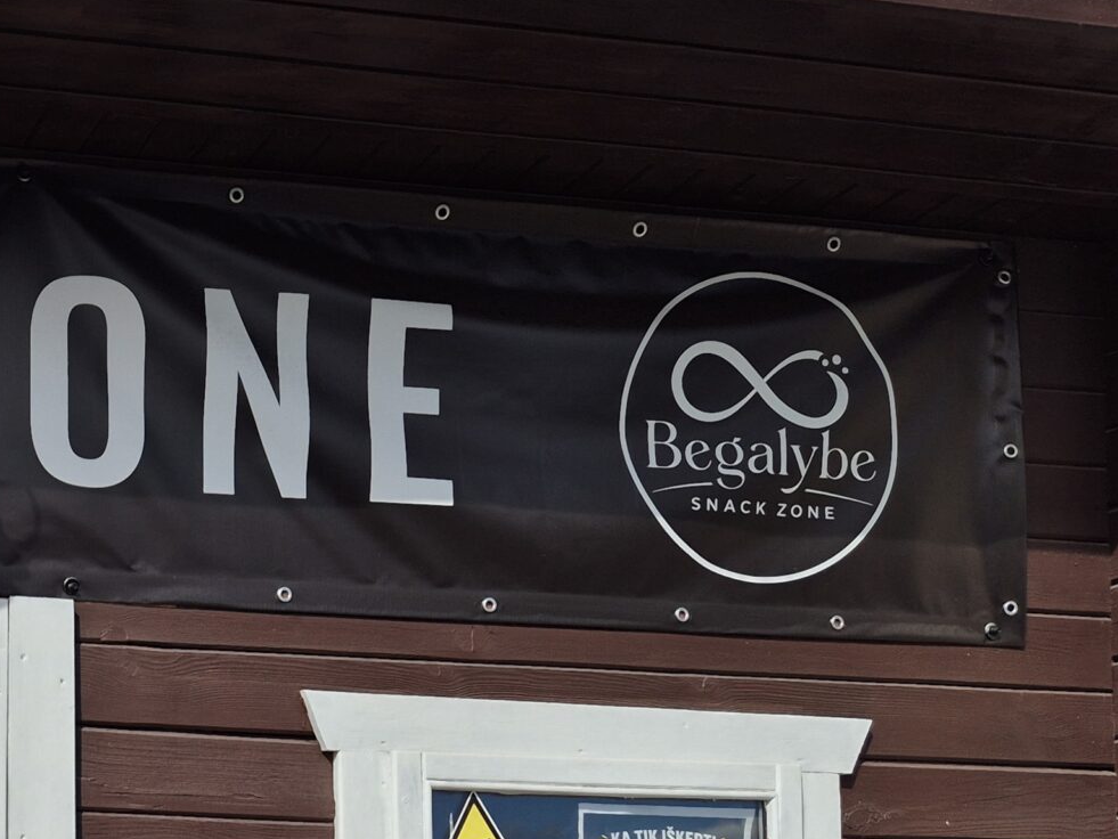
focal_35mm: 60
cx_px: -338
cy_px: 904
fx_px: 1938
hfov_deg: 27.0
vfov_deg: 23.1
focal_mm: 5.4
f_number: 1.8
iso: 25
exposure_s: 1/3632
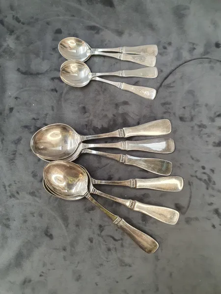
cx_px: 110
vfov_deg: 67.3
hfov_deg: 53.1
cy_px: 147
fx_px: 221
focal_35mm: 26
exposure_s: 1/100
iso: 320
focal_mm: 4.32
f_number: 2.4
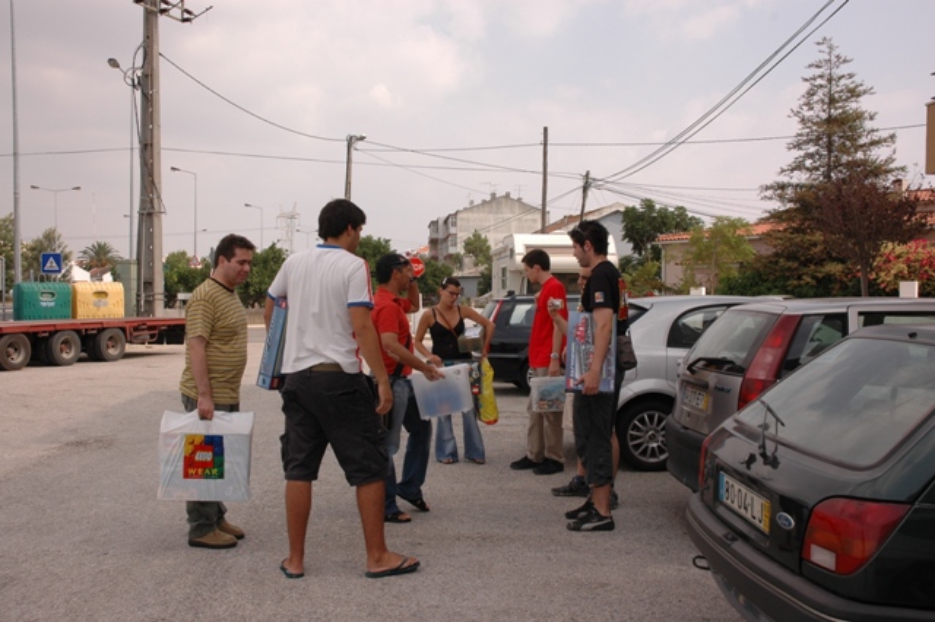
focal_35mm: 38
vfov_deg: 35.5
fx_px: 973
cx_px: 468
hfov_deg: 51.3
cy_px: 311
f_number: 9
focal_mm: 25
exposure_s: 1/320
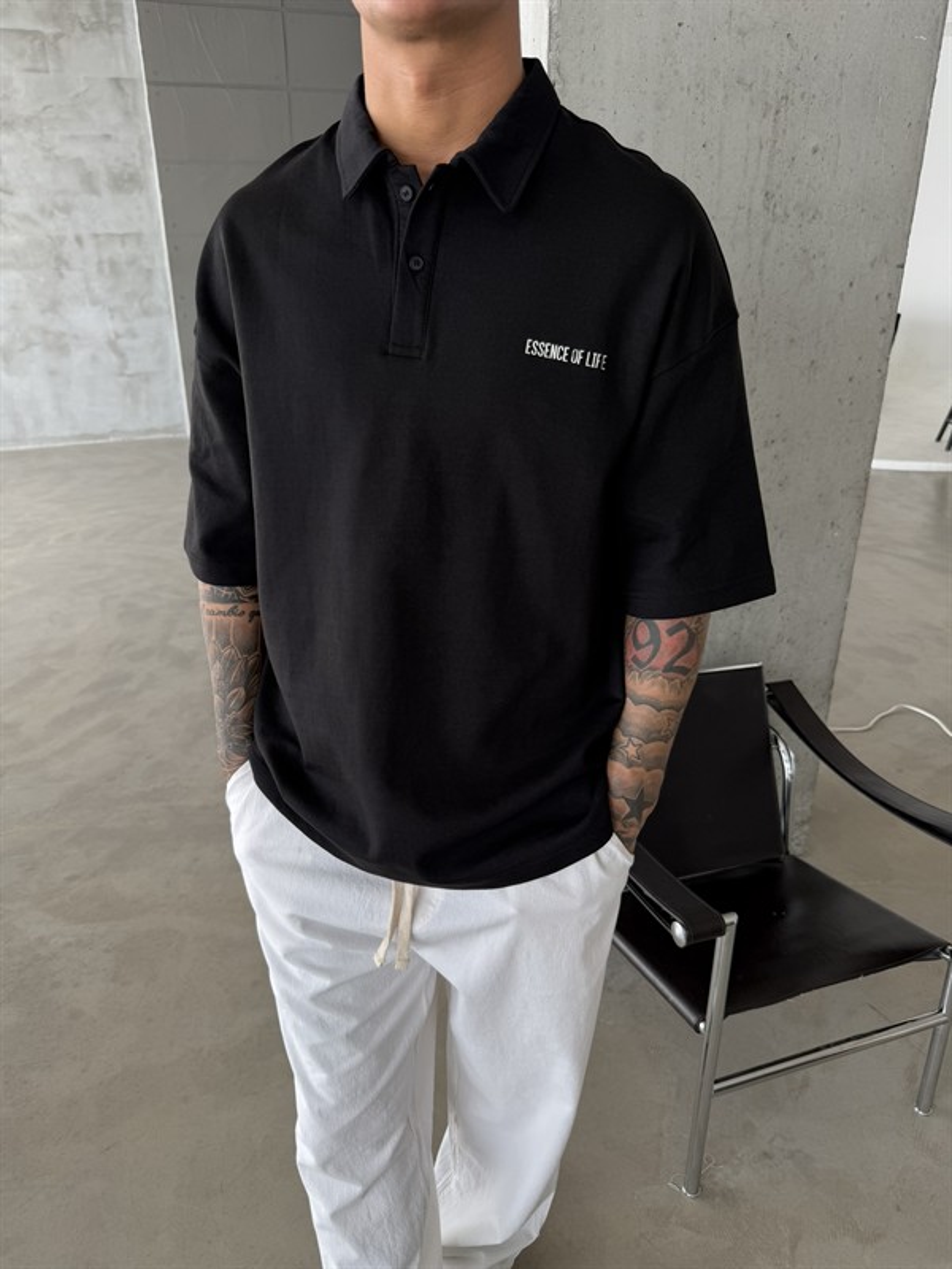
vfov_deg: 71.6
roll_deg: +0.5
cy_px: 634
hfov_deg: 56.8
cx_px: 476
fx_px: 880
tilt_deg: -24.0
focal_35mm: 24
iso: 64
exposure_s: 1/131
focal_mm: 6.76
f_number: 1.78
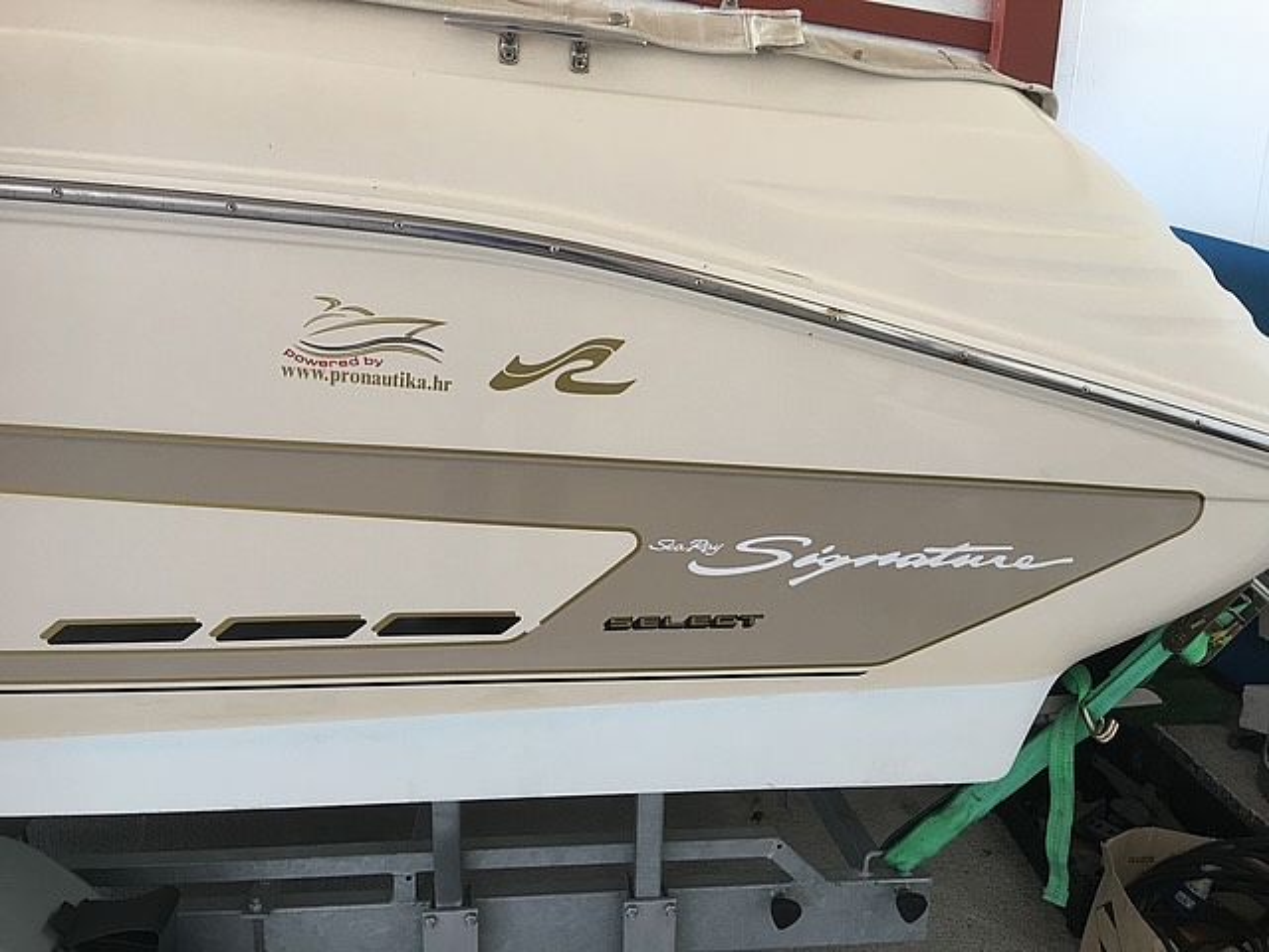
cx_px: 634
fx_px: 1063
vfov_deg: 48.2
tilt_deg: -16.1
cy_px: 476
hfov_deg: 61.7
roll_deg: -0.2
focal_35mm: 29
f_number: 2.2
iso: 40
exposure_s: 1/17
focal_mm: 4.15
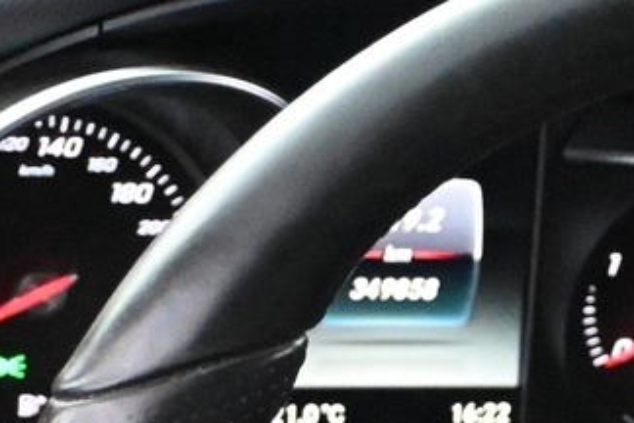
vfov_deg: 6.0
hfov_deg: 9.0
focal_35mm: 225
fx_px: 3962
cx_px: 769
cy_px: 758
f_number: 4.8
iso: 10000
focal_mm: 30
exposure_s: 1/60
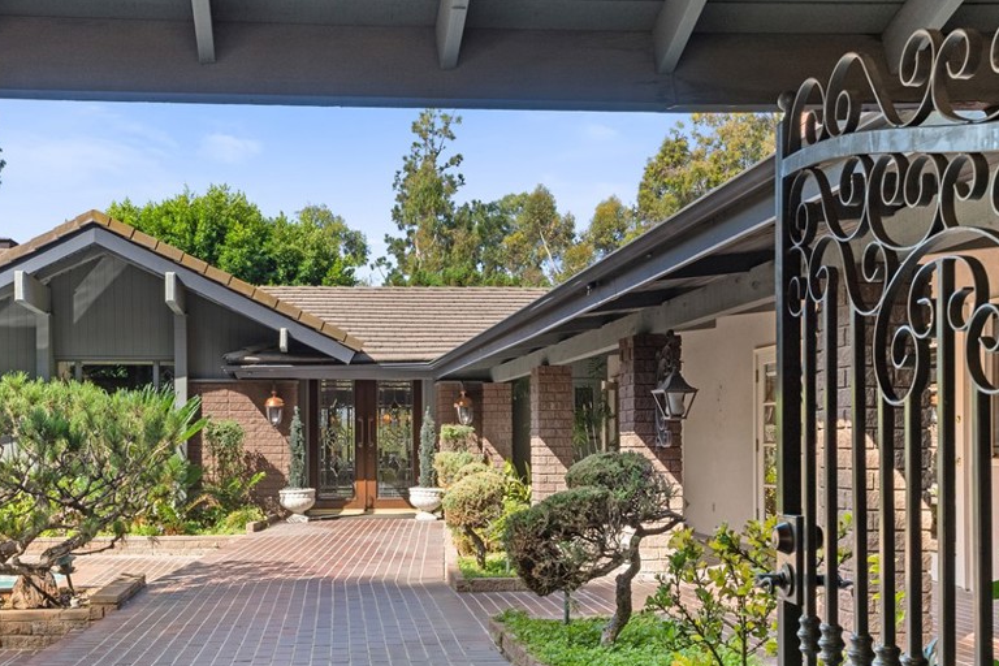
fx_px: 1110
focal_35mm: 40
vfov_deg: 33.2
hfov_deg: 48.1
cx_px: 384
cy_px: 418
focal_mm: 30
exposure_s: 1/20
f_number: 10
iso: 100
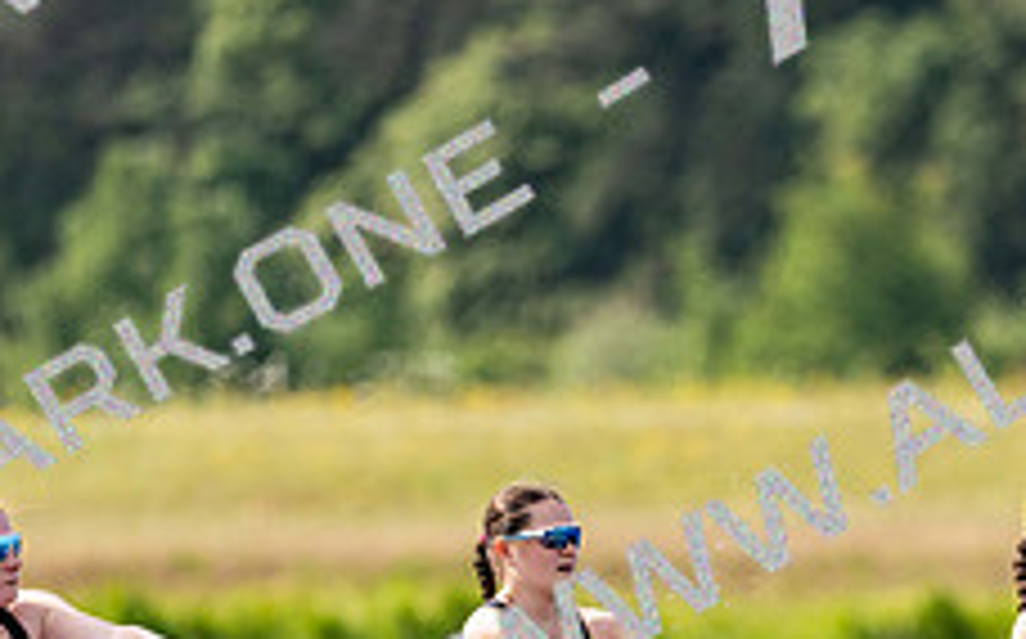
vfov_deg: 1.3
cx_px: 1004
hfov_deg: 2.0
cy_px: 722
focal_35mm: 1038
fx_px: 28996
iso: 320
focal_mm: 400
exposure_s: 1/2500
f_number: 4.5
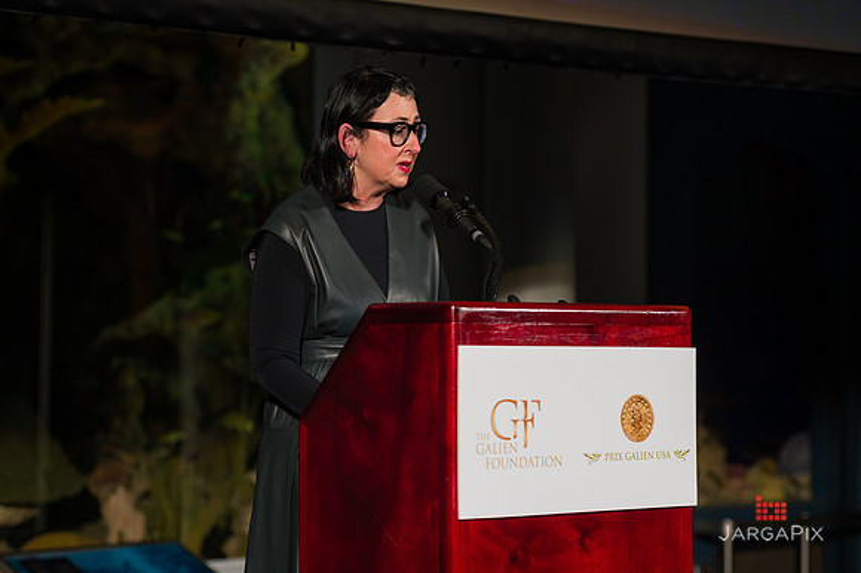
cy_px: 286
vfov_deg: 14.4
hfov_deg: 21.5
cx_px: 430
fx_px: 2271
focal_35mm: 95
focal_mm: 95
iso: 1000
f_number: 3.2
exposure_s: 1/250
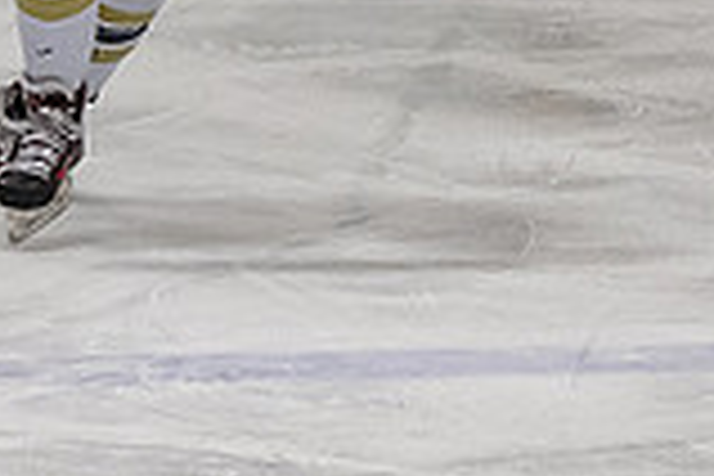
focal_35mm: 633
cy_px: -210
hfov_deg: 3.3
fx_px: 12554
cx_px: 330
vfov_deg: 2.2
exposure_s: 1/800
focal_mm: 92
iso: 1600
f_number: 3.2
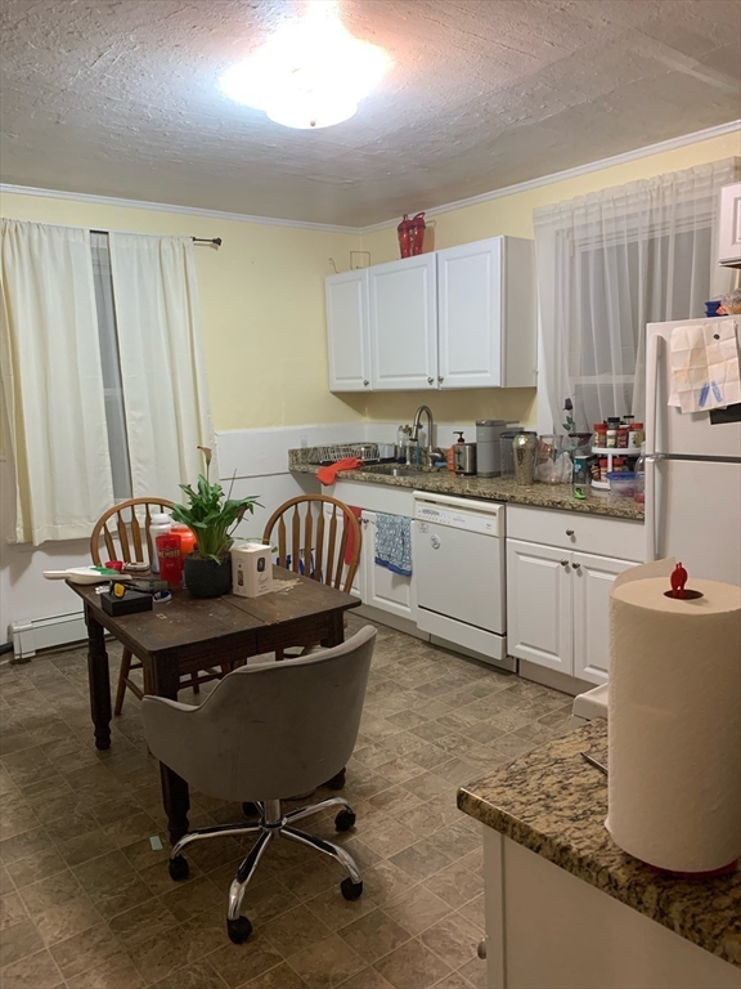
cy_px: 494
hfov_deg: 53.1
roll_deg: +1.7
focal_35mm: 26
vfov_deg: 67.3
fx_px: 742
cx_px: 370
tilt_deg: -7.7
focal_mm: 4.25
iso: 200
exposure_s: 1/60
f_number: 1.8
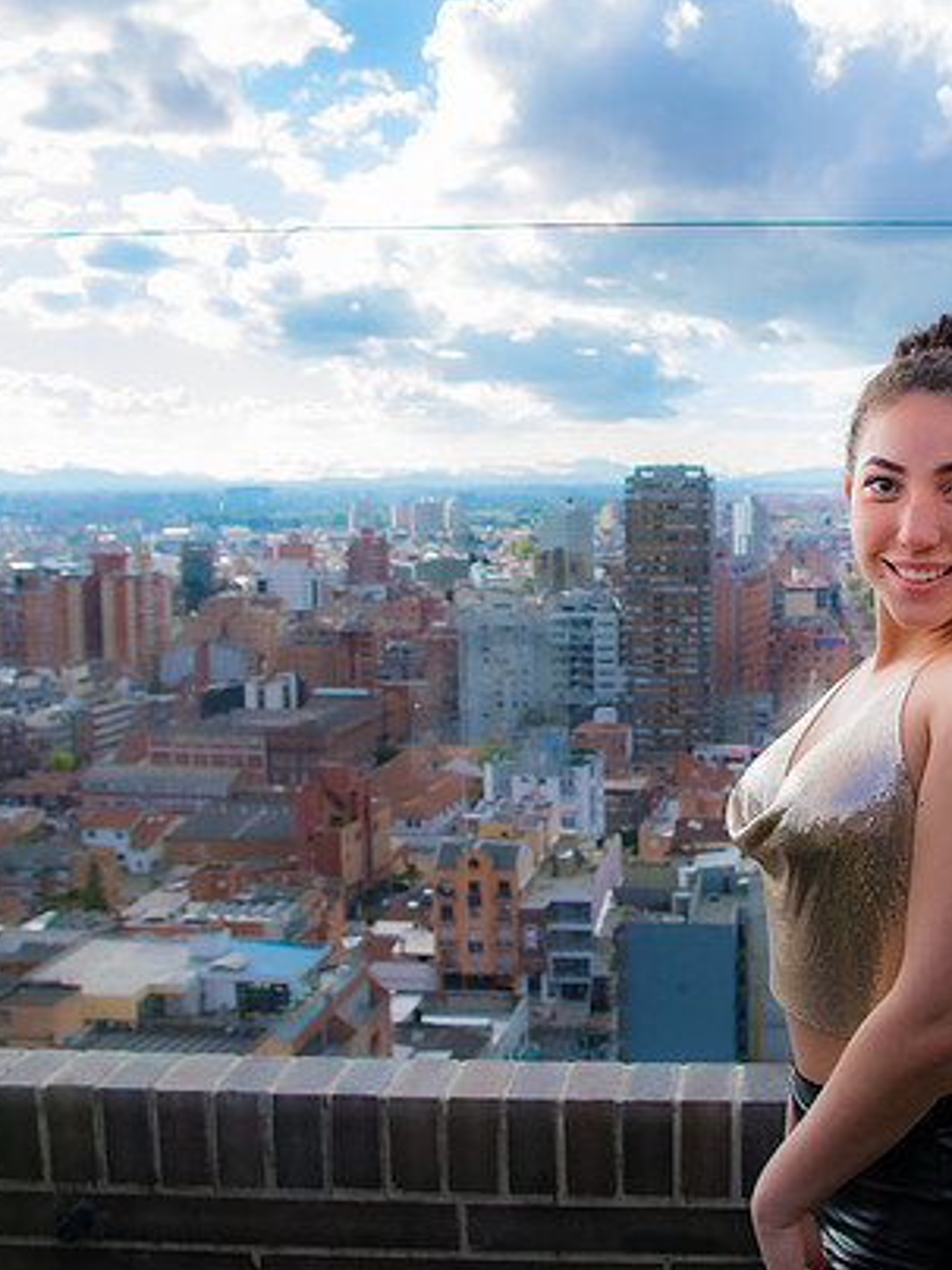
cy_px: 600
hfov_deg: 34.6
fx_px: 1467
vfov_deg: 46.8
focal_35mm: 40
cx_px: 786
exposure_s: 1/640
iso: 250
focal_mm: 17
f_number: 4.5
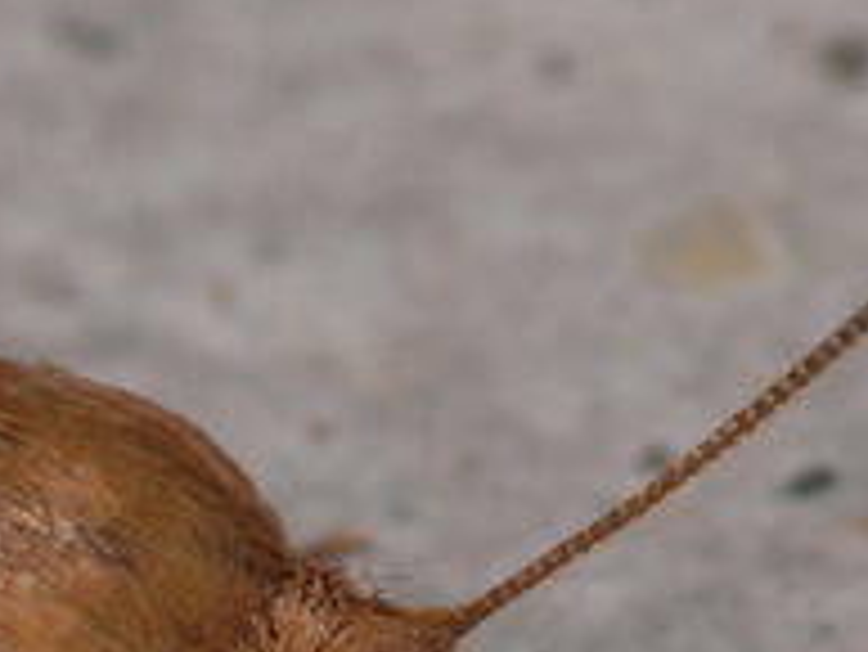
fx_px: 44988
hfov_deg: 1.1
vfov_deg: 0.8
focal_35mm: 1793
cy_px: 805
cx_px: -438
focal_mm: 85.6
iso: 100
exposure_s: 1/640
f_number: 10
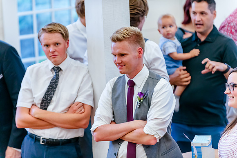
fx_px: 1316
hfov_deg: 10.3
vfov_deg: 6.9
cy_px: 79
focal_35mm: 200
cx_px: 118
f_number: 2.8
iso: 2500
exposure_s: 1/640
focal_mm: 200
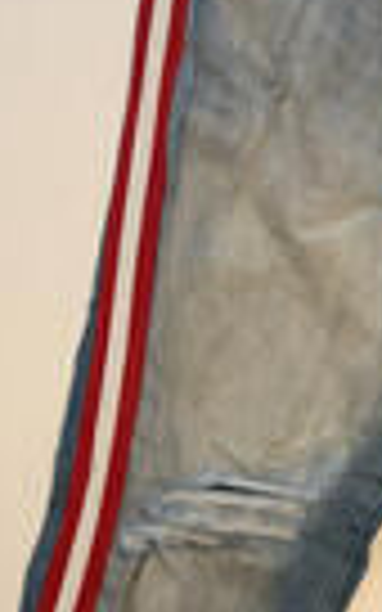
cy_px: 500
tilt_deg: -65.6
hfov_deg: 15.9
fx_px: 1283
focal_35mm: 77
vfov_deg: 26.3
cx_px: 517
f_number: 1.6
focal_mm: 5.96
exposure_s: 1/60
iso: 125
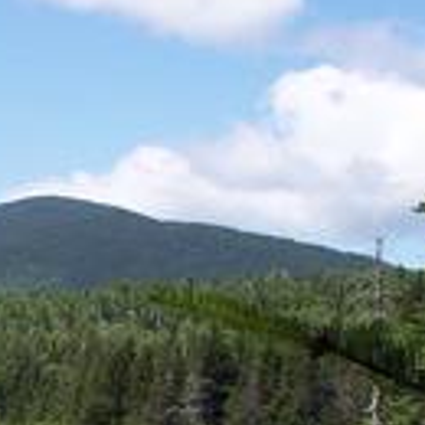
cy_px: 420
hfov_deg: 12.4
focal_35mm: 133
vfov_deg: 13.0
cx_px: -222
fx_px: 1847
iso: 100
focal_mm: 8
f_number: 4
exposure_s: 1/750
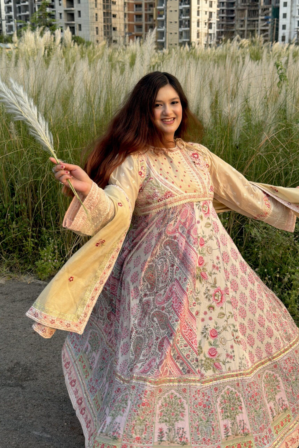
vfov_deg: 39.6
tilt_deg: -14.6
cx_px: 160
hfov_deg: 27.0
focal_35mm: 50
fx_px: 623
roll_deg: -0.5
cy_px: 224
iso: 64
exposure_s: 1/663
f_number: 1.78
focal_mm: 6.76
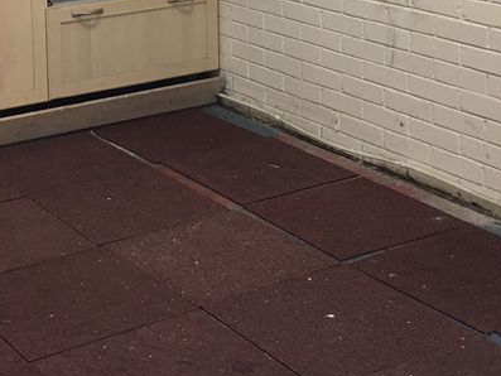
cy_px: -32
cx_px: 125
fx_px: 1173
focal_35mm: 81
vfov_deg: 17.6
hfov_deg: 23.9
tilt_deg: -9.3
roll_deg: +1.8
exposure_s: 1/17
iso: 64
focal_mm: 4.15
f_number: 2.2
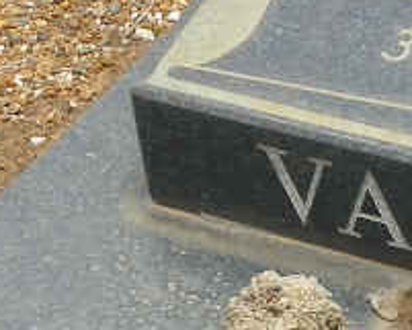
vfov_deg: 6.7
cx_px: 529
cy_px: 471
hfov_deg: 8.4
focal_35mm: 227
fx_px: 2769
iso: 64
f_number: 4.5
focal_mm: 6.9
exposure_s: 1/200
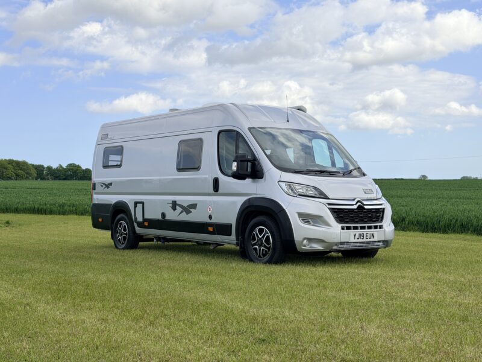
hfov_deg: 39.7
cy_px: 181
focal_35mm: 48
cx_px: 241
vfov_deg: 30.3
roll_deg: +0.6
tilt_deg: -0.3
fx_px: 668
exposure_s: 1/2976
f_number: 1.78
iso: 100
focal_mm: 6.76
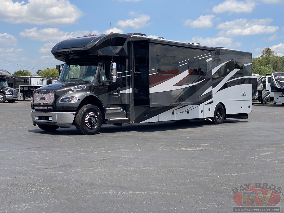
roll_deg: -2.1
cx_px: 142
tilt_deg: -2.3
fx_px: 427
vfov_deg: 28.0
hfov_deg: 36.8
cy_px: 106
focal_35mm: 52
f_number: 2
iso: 20
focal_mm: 6
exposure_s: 1/1653
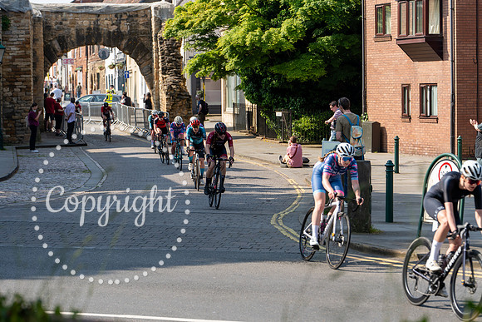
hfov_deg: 18.3
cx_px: 241
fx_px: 1500
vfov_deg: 12.2
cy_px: 161
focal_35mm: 112
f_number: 5
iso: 200
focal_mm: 112
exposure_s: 1/640
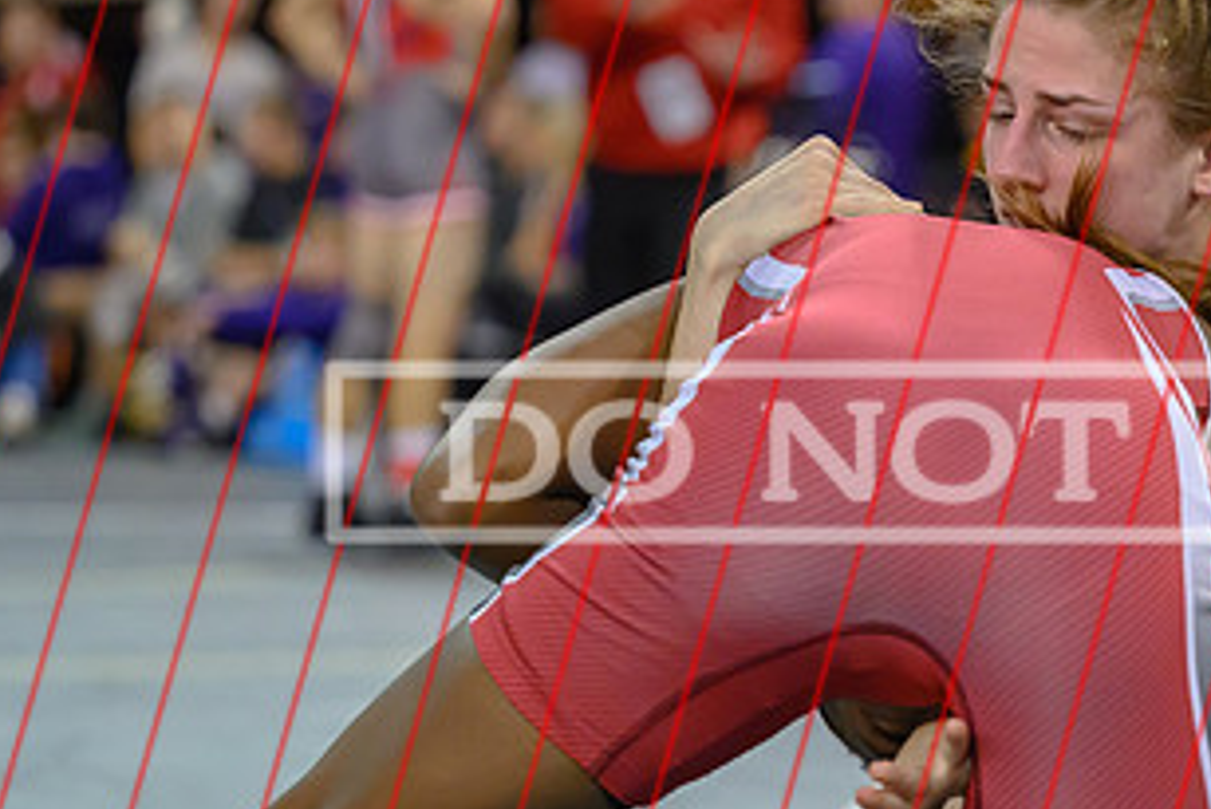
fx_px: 6562
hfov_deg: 10.5
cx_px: 956
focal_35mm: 195
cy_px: 420
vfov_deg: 7.1
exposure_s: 1/800
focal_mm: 88
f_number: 2.8
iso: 4500
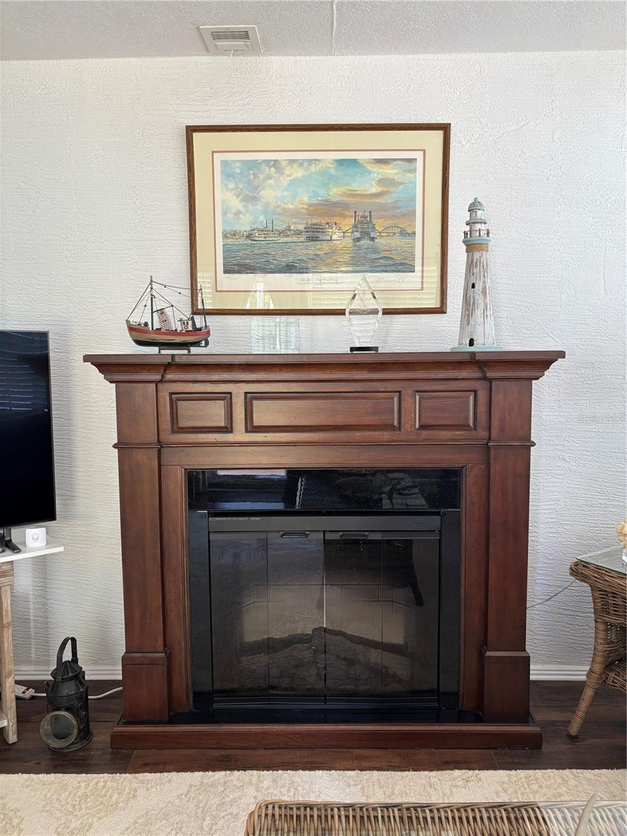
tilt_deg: -6.1
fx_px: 628
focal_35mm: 26
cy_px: 418
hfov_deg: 53.1
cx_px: 314
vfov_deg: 67.3
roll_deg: +0.2
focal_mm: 5.96
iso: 100
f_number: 1.6
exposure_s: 1/121
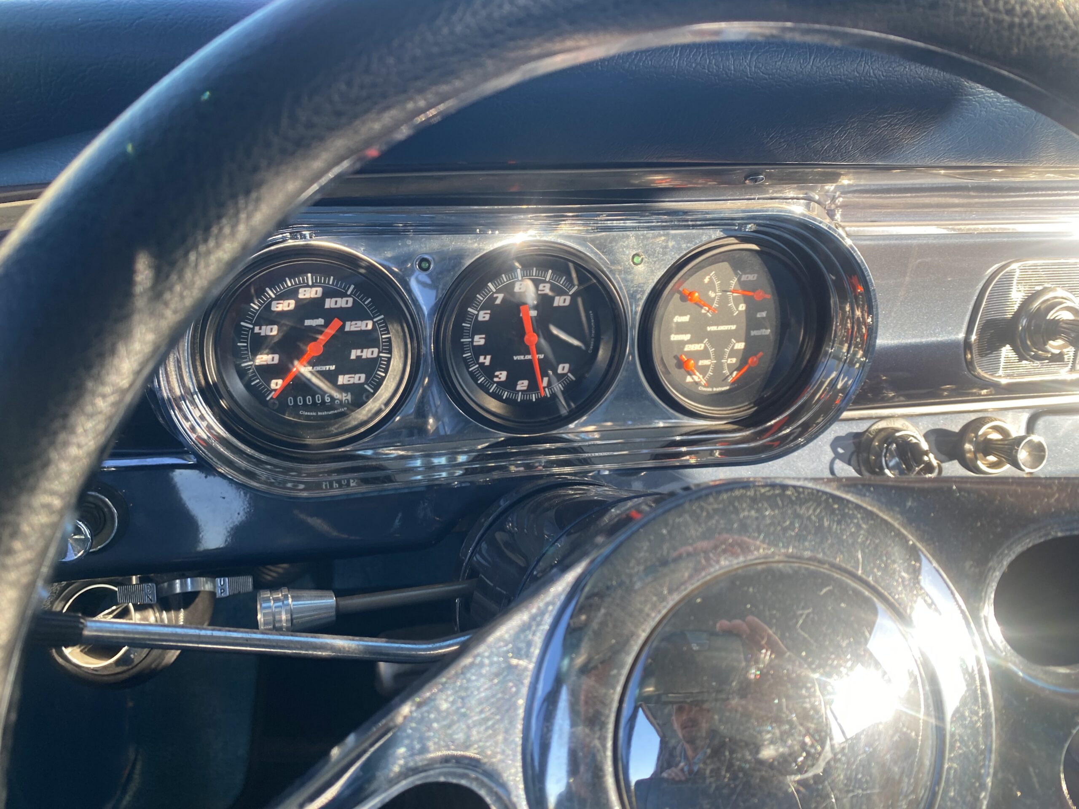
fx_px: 810
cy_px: 404
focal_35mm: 26
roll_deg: -1.3
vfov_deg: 53.1
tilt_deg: -26.1
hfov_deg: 67.3
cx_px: 540
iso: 32
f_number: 1.8
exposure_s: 1/148
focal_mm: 4.25
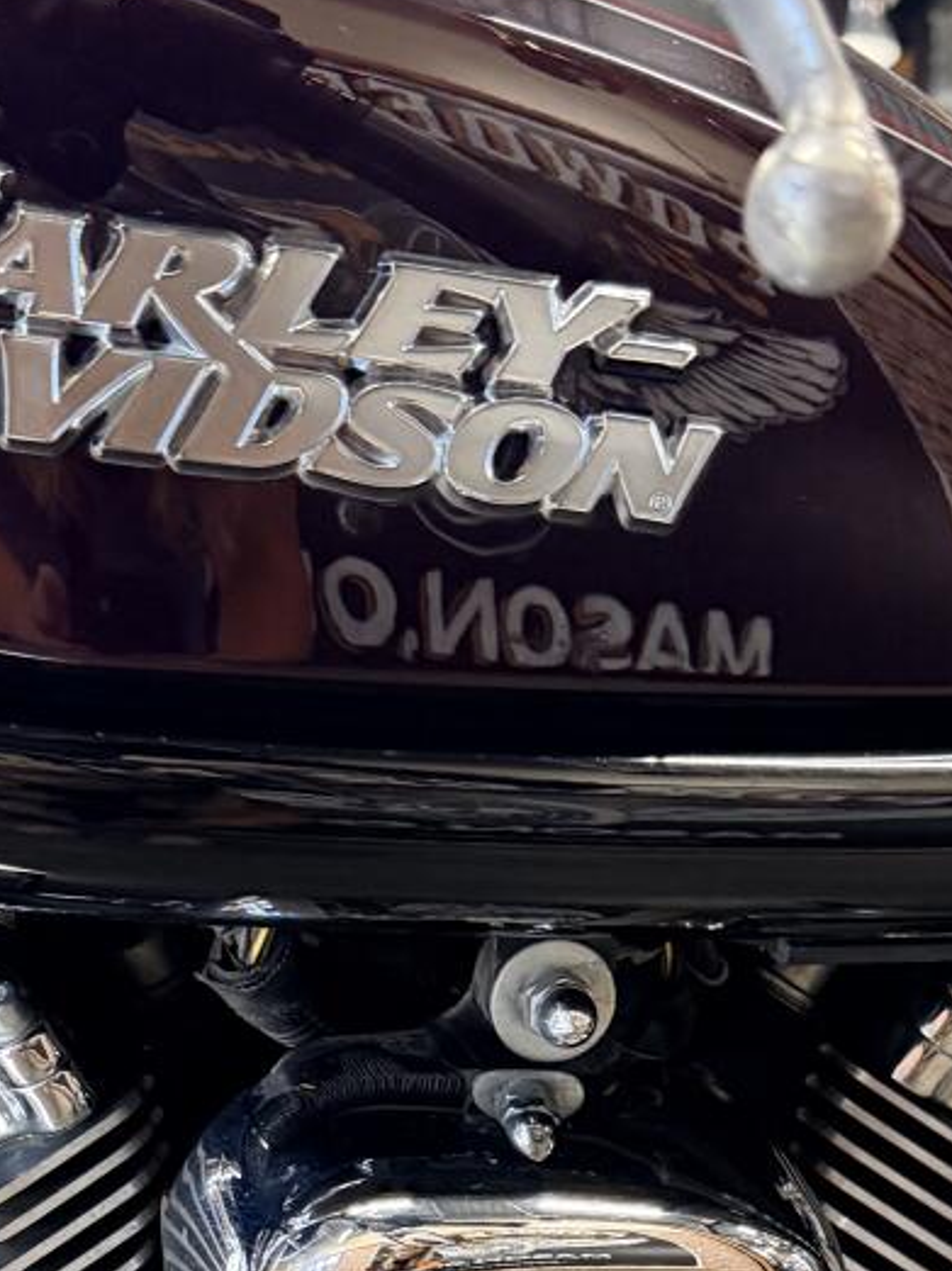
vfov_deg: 26.2
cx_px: 383
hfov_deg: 21.3
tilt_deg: -7.3
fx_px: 2532
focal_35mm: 69
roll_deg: -0.2
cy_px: 1366
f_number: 1.78
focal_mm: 6.76
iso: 500
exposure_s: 1/60
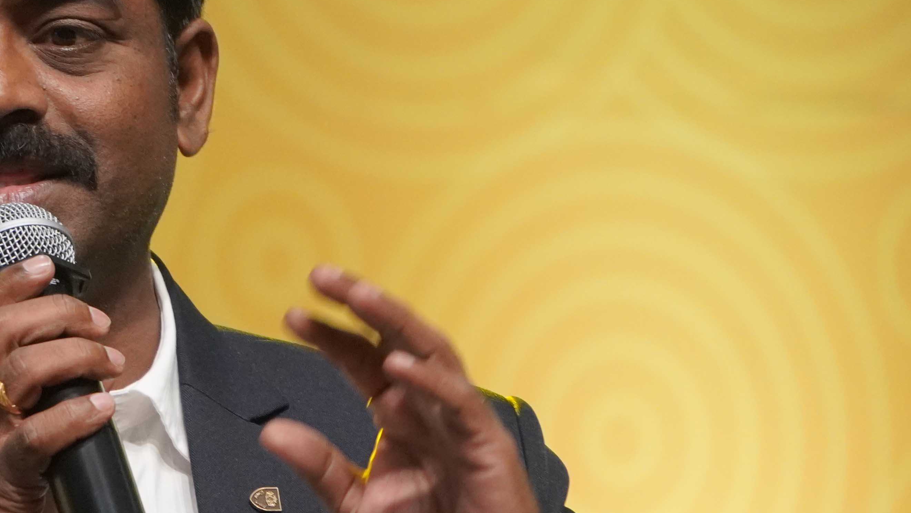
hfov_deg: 3.9
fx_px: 13363
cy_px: 371
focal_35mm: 553
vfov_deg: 2.2
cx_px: 135
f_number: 5.6
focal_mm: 155
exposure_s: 1/250
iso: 2500
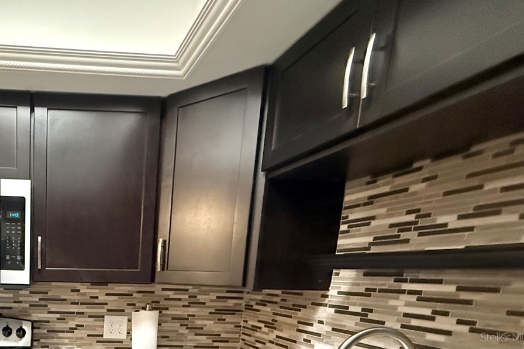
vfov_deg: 43.5
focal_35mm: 26
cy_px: 337
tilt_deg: -8.5
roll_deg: -1.4
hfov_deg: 60.4
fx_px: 378
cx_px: 67
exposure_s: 1/60
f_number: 2.2
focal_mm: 2.22
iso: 1250
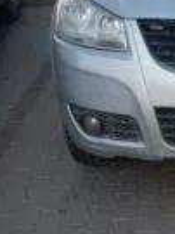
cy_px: 114
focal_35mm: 74
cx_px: 255
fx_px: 500
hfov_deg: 17.9
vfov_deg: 26.4
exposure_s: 1/609
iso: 106
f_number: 1.8
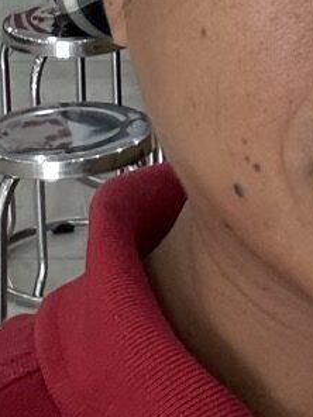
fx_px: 1953
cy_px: -255
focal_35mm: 162
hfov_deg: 9.2
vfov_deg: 11.6
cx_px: 209
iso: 200
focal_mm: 2.69
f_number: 1.9
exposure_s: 1/60
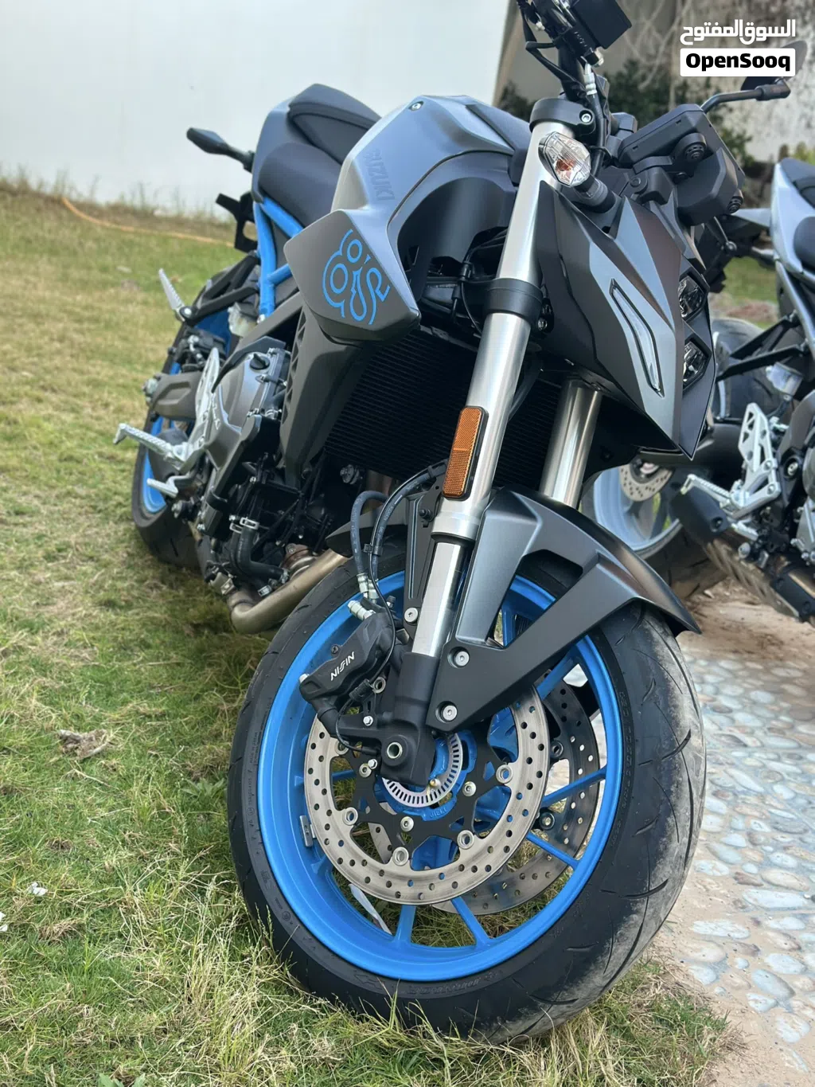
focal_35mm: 48
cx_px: 408
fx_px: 1507
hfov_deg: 30.3
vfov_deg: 39.7
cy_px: 544
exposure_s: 1/86
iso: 125
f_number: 1.78
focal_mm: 6.86
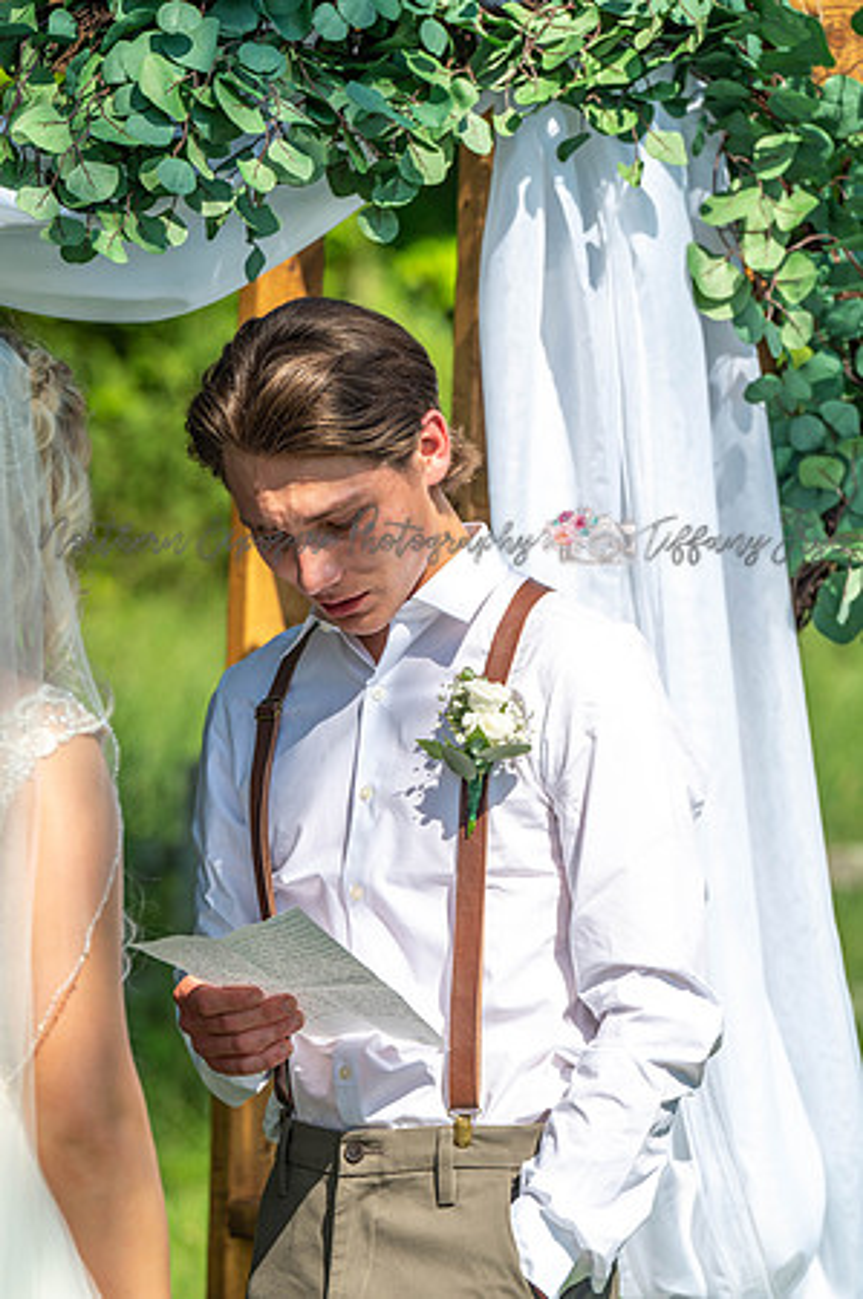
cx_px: 432
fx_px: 7208
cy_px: 650
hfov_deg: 6.9
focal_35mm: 200
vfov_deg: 10.3
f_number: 6.3
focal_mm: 200
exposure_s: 1/640
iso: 100
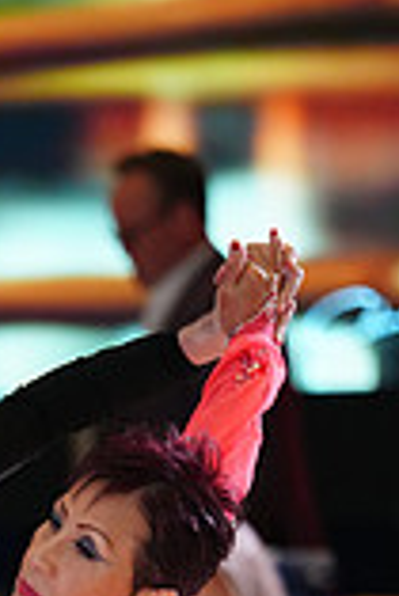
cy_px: 964
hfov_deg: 2.1
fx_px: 11030
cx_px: -173
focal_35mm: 665
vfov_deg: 3.1
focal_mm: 180
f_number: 2.8
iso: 2000
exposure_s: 1/400
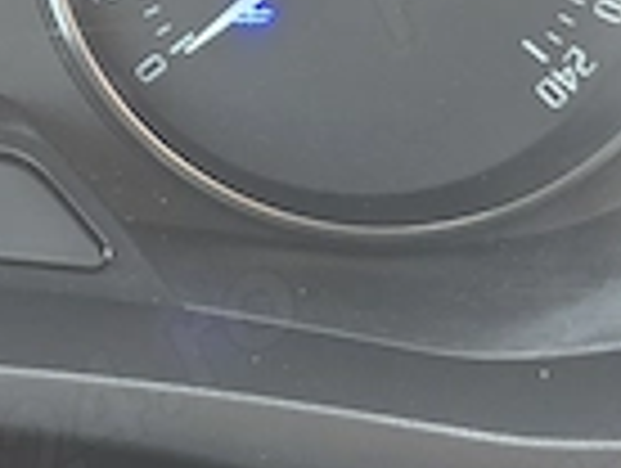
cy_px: -158
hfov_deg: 17.6
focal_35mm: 100
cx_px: -310
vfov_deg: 14.2
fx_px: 1797
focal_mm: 6.3
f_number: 1.7
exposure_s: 1/100
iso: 400
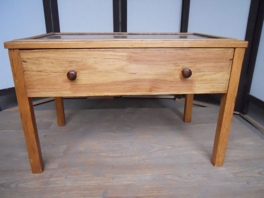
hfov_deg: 63.4
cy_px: 99
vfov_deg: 49.7
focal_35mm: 28
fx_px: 214
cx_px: 132
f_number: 2.7
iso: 800
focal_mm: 5
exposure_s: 1/100
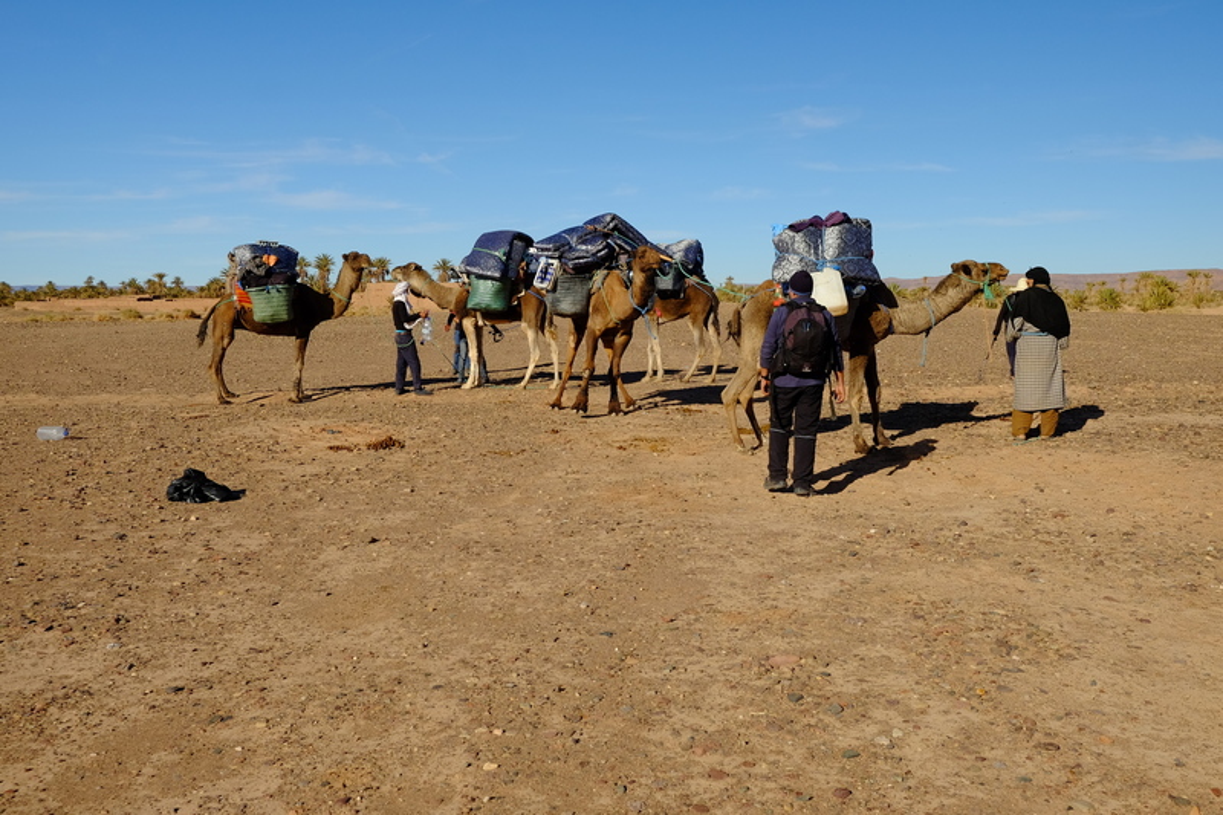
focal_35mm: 35
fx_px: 1189
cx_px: 612
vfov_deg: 37.8
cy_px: 408
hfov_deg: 54.4
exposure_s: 1/550
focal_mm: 23
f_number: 8
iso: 400
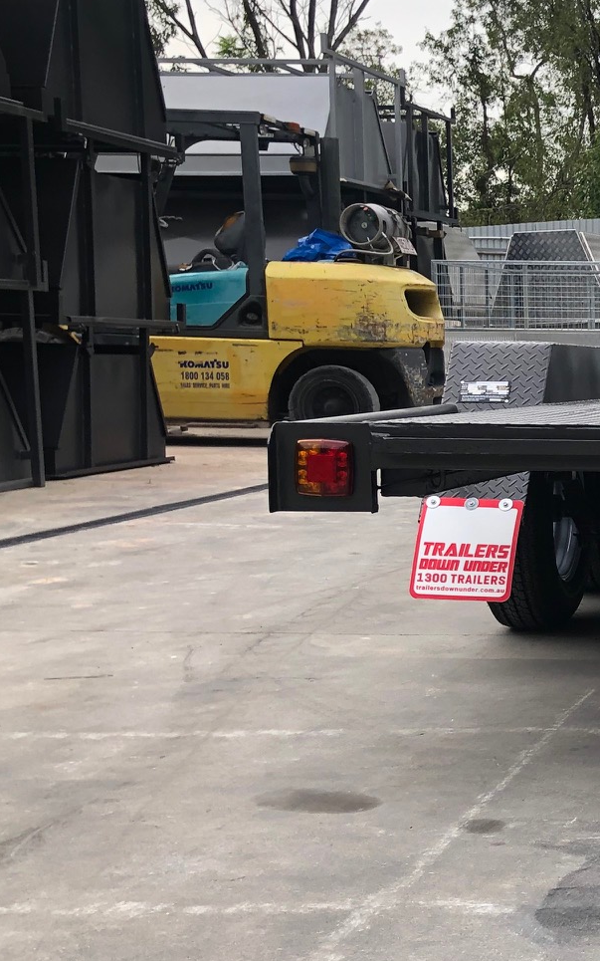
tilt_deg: -7.2
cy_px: 546
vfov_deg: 32.9
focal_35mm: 62
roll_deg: -1.8
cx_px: 951
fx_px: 1622
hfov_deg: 18.2
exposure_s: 1/480
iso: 20
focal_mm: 4
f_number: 1.8
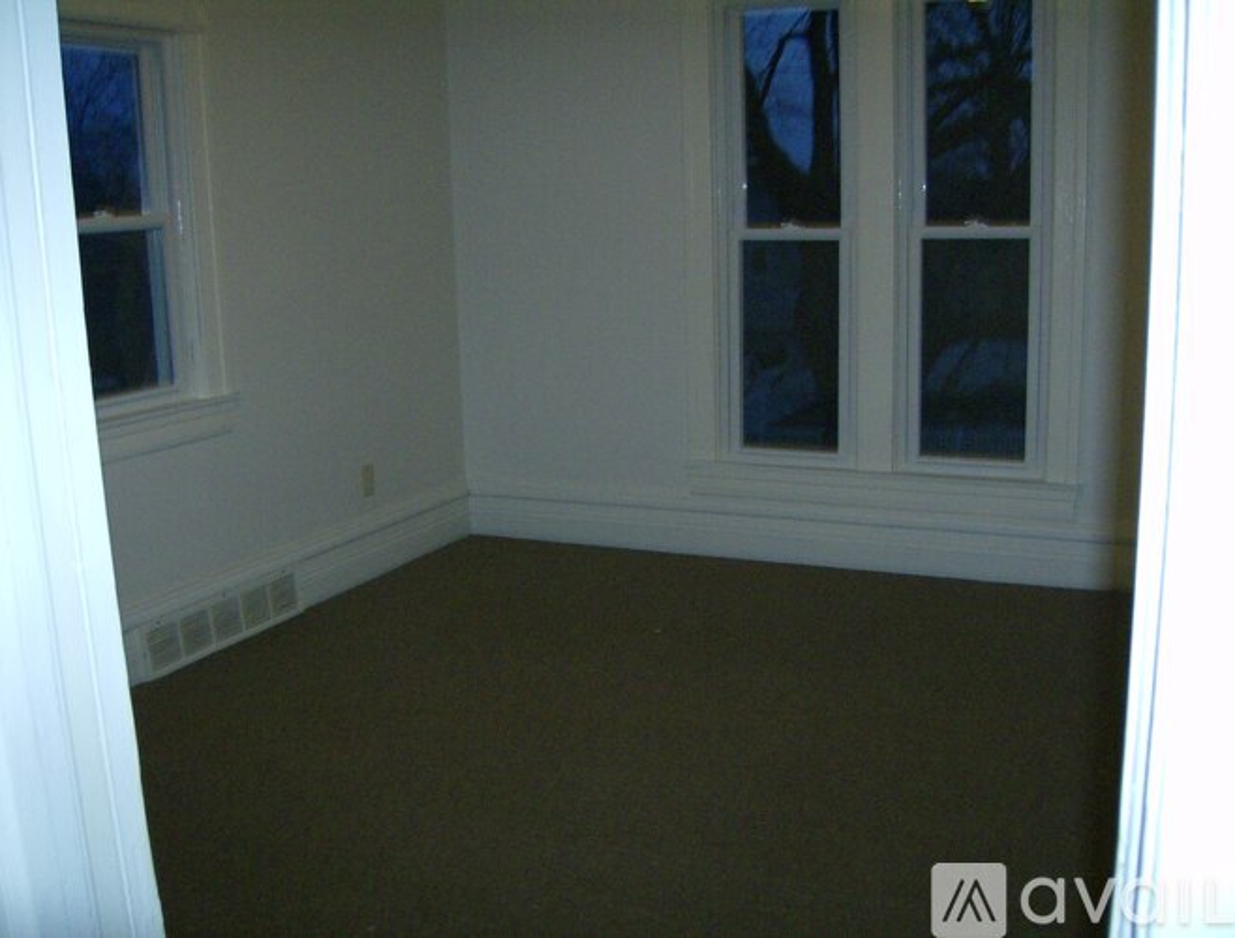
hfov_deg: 51.1
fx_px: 1290
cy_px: 469
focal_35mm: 36
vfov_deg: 40.0
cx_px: 618
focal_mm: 6
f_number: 2.8
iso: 200
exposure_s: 1/60
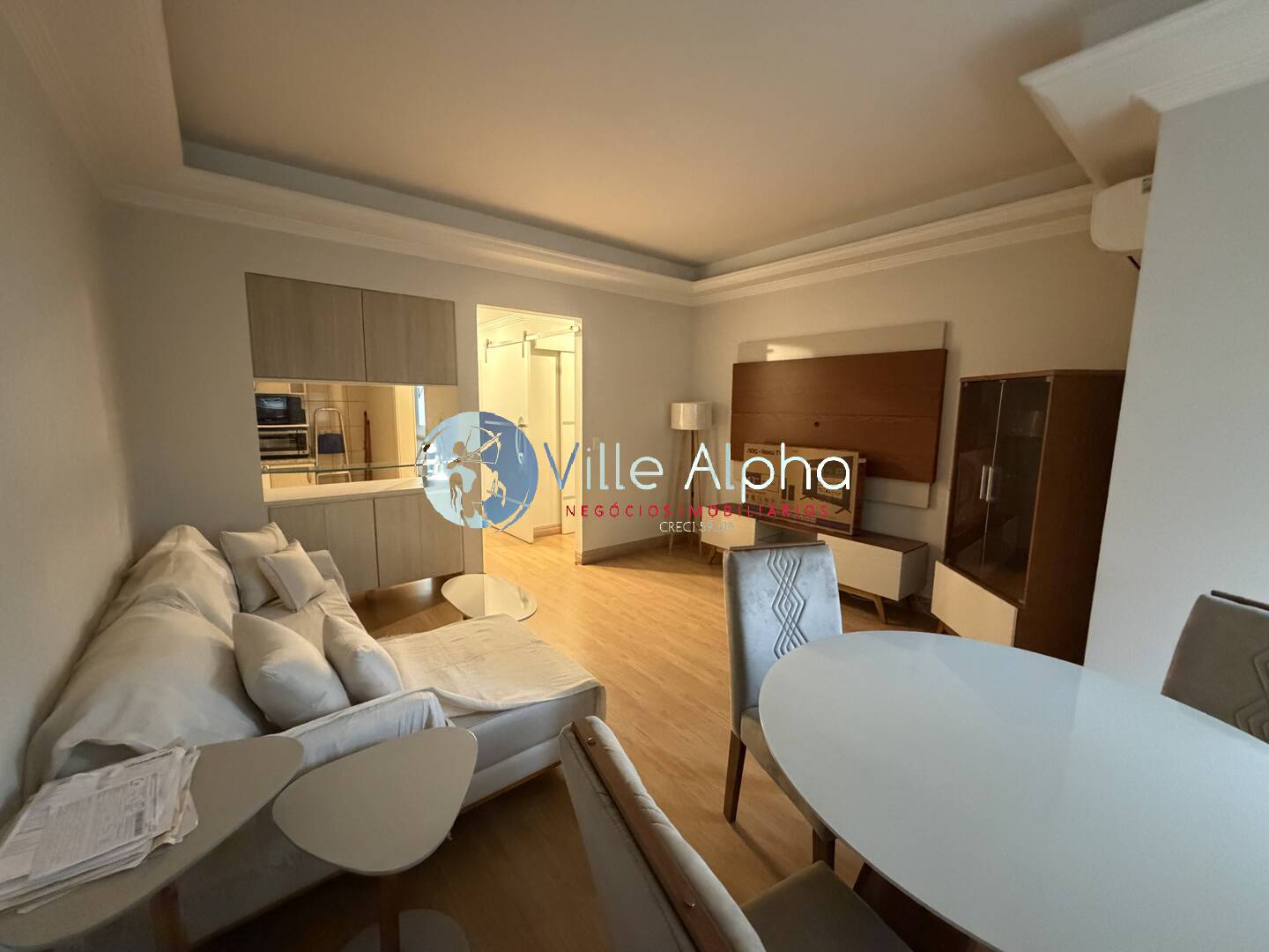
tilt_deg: -7.6
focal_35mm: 14
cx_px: 634
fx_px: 513
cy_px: 476
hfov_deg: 102.1
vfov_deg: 85.7
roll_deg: +0.3
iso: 1000
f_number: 2.2
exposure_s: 1/60
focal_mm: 2.22
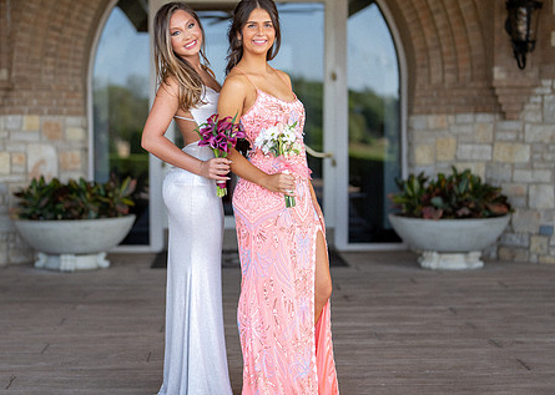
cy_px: 183
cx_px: 241
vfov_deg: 19.0
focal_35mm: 75
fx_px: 1181
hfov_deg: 26.4
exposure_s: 1/1250
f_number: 1.4
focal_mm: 50
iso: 160
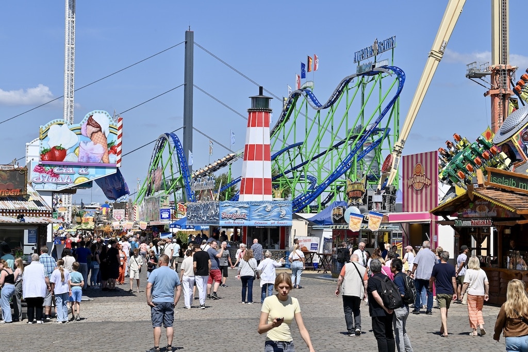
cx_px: 264
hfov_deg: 23.6
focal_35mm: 86
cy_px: 176
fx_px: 1261
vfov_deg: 15.9
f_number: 13
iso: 100
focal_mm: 86
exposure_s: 1/200
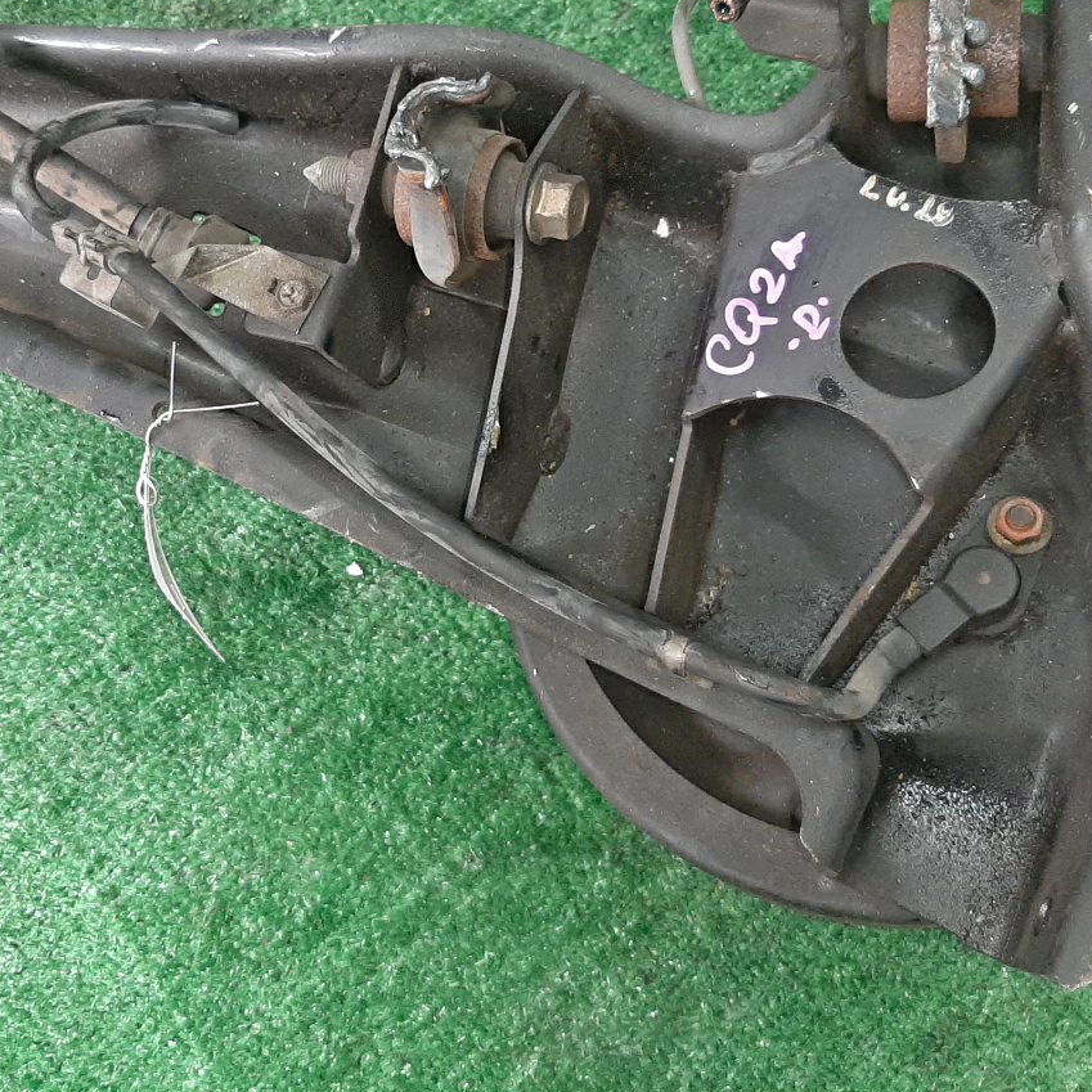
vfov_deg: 42.5
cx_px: 391
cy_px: 413
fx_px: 1392
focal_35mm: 39
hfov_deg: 42.4
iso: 231
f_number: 1.7
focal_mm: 3.93
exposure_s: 1/50
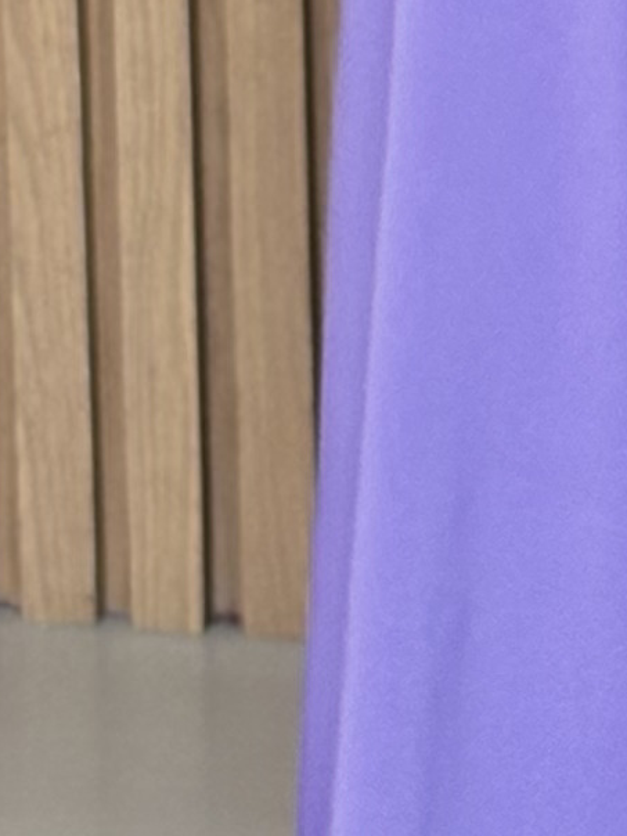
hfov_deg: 4.3
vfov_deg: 5.5
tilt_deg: -7.2
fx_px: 8380
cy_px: -1257
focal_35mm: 347
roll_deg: +1.1
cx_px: 1057
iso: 80
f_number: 1.6
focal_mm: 5.96
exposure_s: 1/102
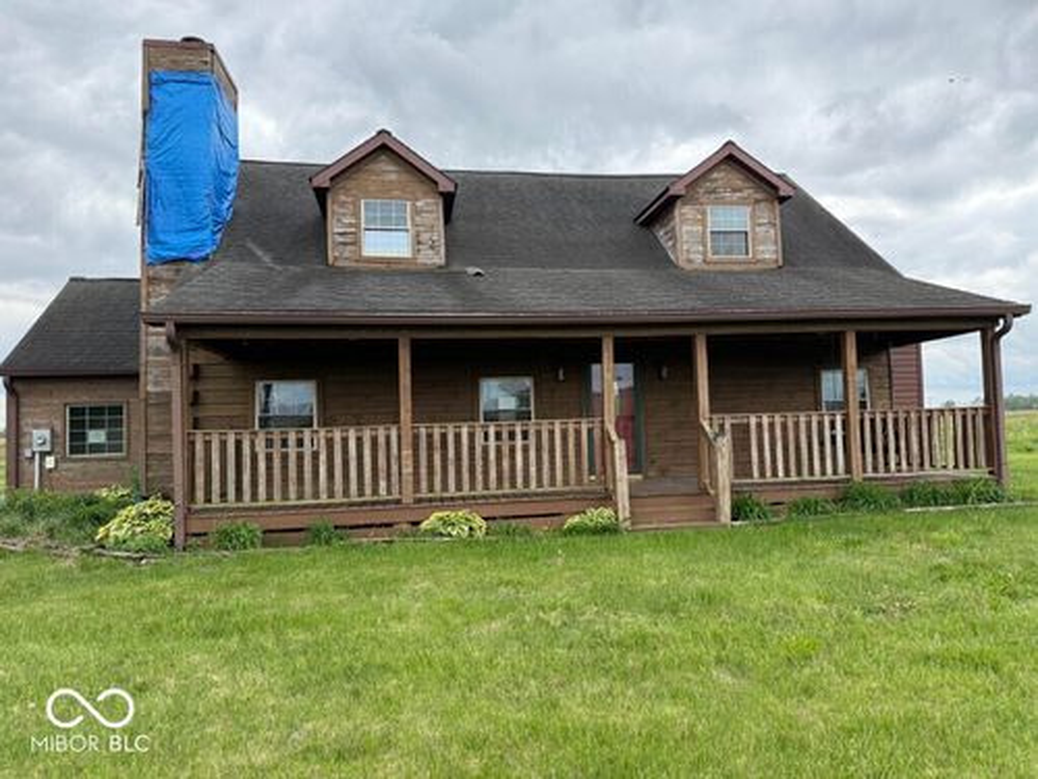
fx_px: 720
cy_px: 390
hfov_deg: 71.6
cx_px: 519
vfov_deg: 56.8
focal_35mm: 24
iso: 100
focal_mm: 6.76
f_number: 1.78
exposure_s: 1/1727
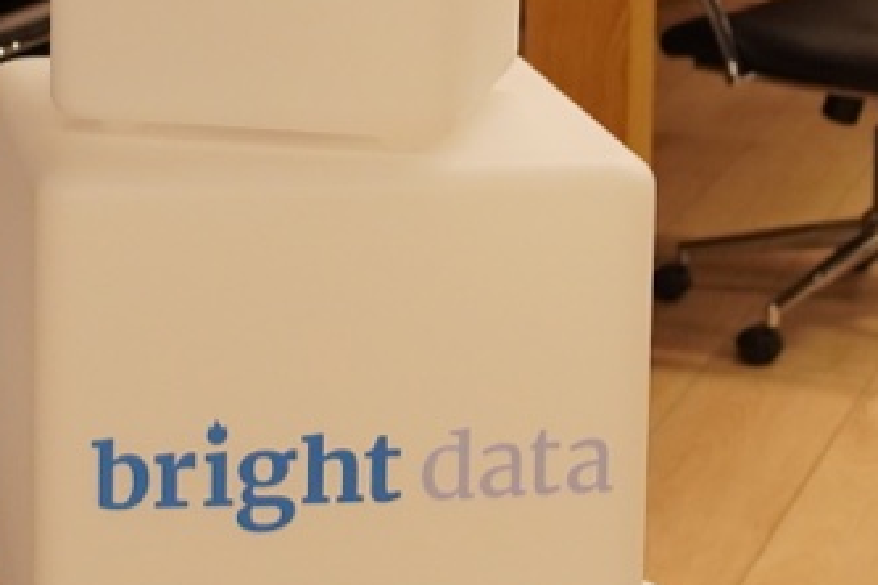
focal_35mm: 145
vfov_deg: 9.3
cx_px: 87
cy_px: -128
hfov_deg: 14.0
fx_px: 3539
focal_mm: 23
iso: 1000
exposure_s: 1/160
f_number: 4
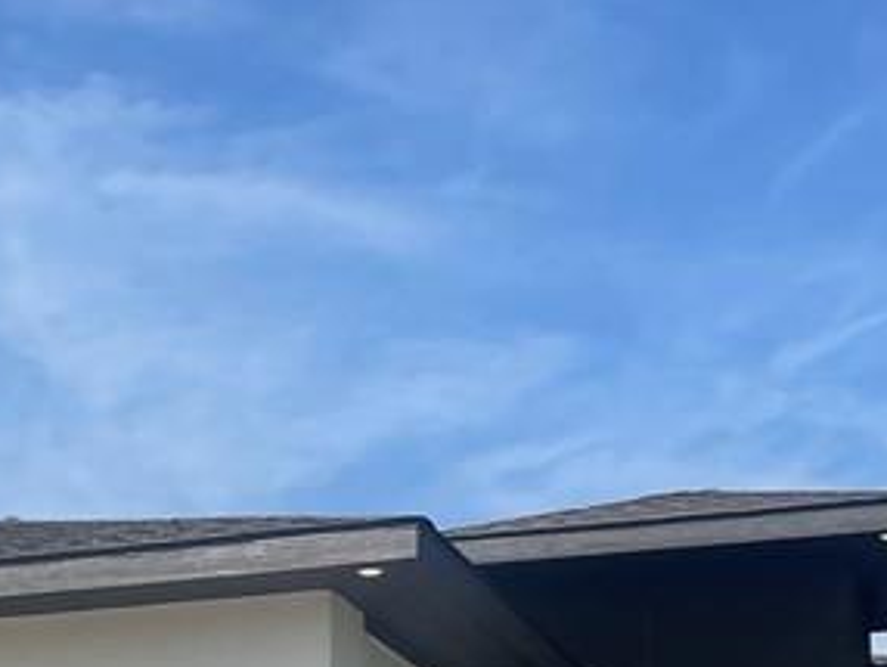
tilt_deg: +1.4
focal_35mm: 93
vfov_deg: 14.8
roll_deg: +1.3
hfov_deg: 20.7
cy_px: 983
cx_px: 118
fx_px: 2385
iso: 32
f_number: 1.6
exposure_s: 1/5556
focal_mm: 4.2
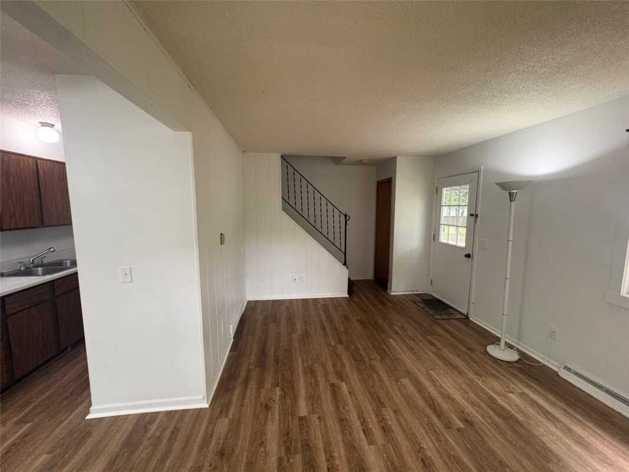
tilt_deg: -5.9
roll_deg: +0.2
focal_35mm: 14
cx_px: 314
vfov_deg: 85.7
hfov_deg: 102.1
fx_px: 254
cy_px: 236
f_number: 2.2
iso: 500
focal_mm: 2.22
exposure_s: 1/60
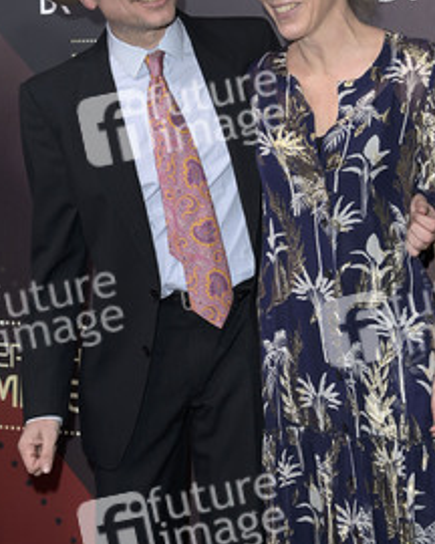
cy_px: 220
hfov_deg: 17.9
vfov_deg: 22.2
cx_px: 240
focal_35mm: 86
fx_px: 1384
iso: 640
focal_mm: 62
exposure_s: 1/250
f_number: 5.6
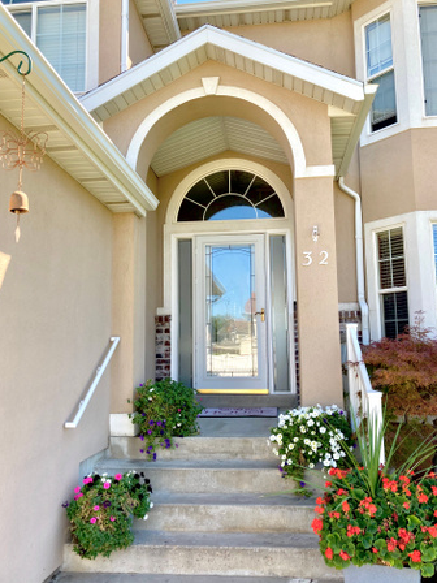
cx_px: 218
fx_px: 505
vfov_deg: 60.0
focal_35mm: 30
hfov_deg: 46.8
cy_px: 295
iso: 20
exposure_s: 1/337
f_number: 1.8
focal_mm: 3.99
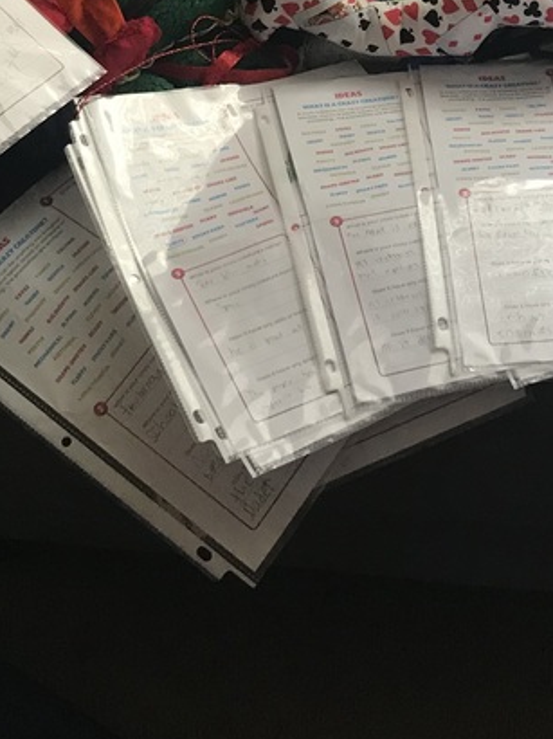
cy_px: -56
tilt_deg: -39.7
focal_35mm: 70
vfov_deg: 25.9
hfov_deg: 20.8
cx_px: 412
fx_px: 1493
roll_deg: +2.7
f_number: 1.8
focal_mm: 3.99
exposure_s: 1/30
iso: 32
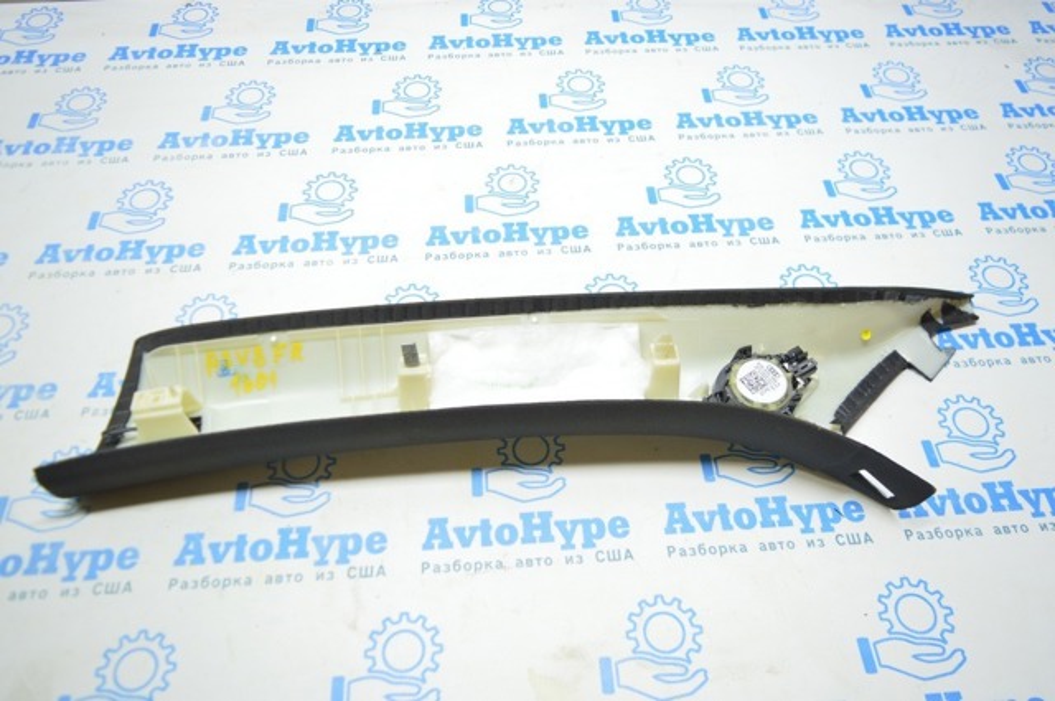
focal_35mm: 27
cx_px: 528
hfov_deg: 67.4
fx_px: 790
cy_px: 350
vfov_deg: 47.8
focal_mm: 18
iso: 400
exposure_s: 1/40
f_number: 3.5
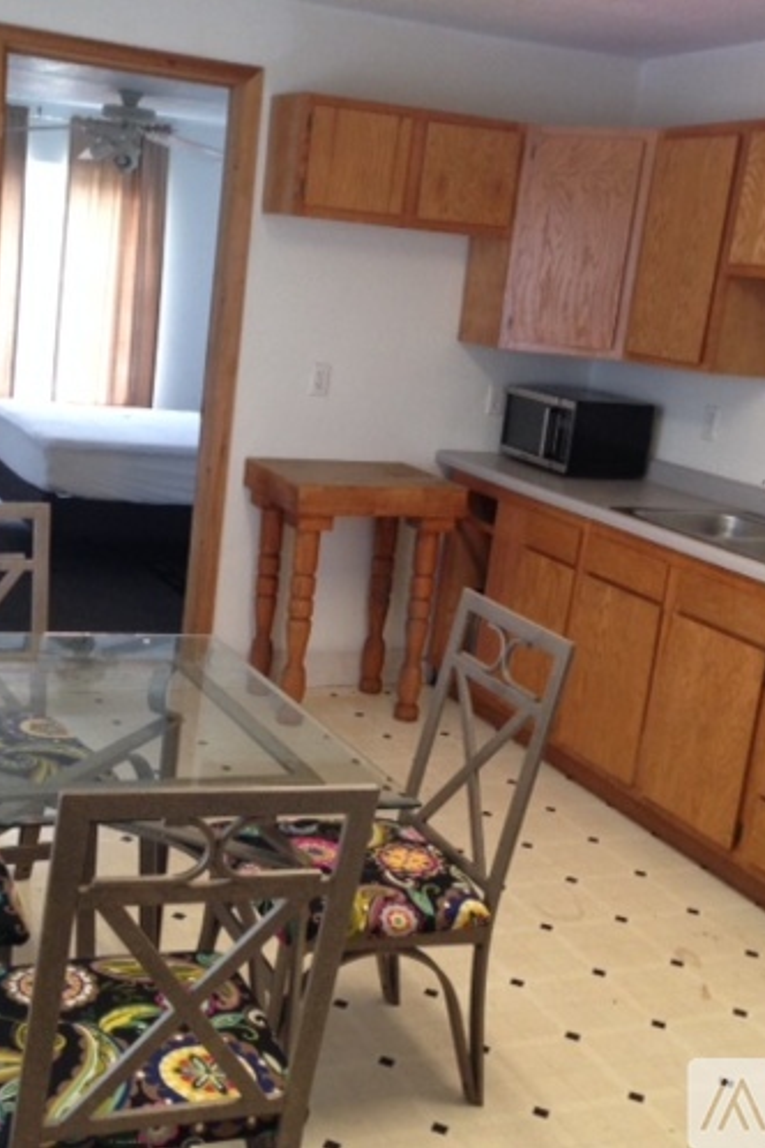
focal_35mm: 46
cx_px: 291
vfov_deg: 42.7
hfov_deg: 29.1
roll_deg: -6.0
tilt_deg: -13.7
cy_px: 574
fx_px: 1466
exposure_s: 1/20
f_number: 2.4
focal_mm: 4.12
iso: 125
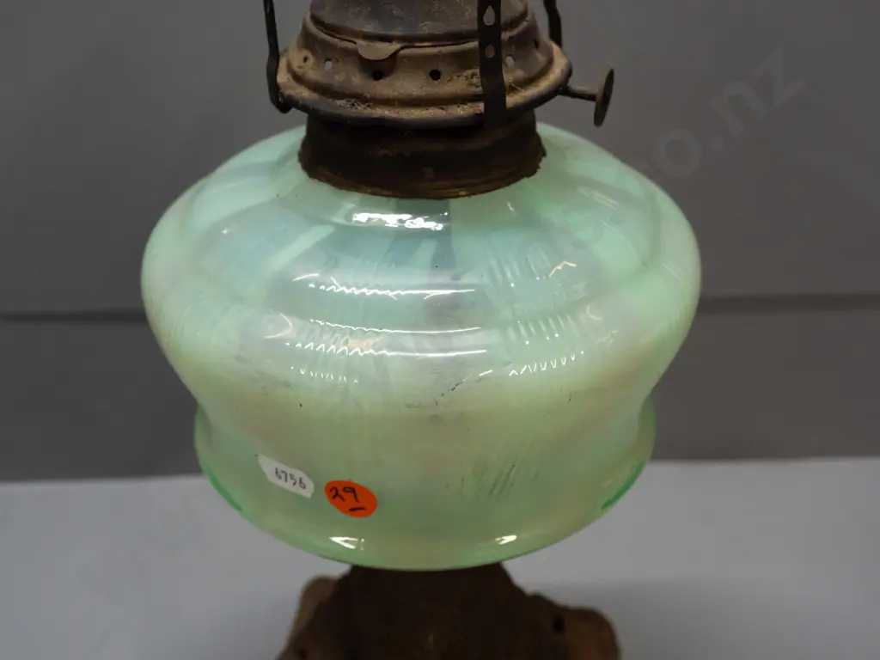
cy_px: 330
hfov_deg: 44.8
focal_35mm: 42
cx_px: 440
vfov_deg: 34.3
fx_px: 1068
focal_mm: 21
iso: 3200
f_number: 5.6
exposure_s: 1/250
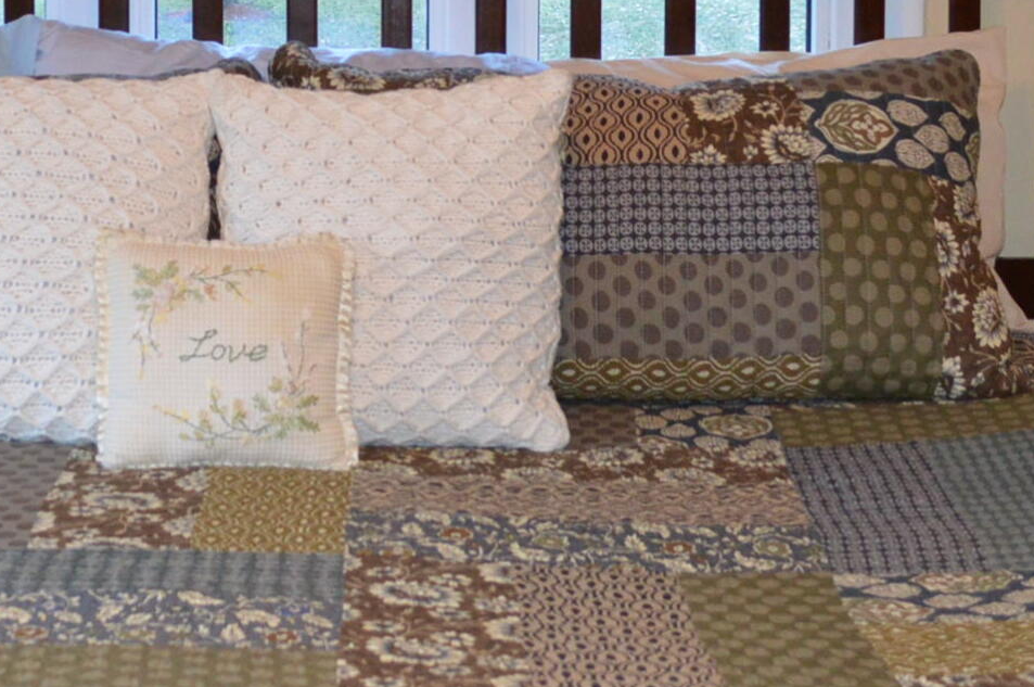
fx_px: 2438
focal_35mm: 85
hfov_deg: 23.6
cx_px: 226
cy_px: -101
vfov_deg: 15.5
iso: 1250
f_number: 3.5
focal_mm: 18
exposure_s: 1/60
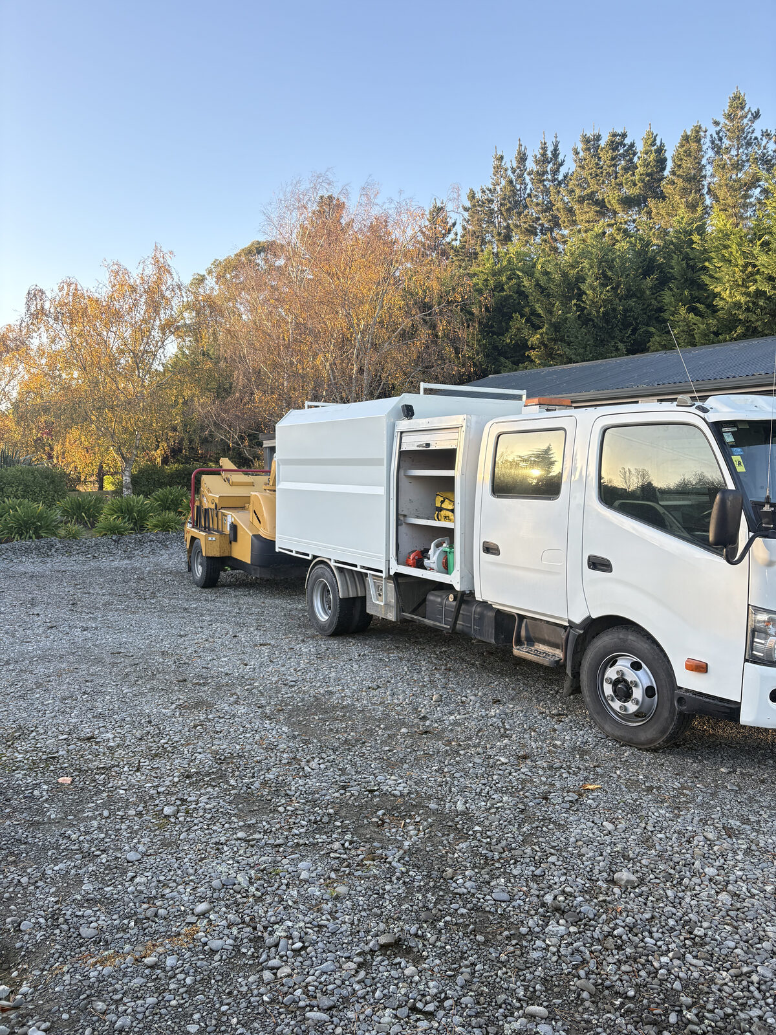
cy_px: 518
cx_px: 388
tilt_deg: -3.1
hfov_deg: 53.1
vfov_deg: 67.3
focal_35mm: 26
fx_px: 777
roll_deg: +0.0
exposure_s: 1/237
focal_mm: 5.96
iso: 100
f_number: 1.6
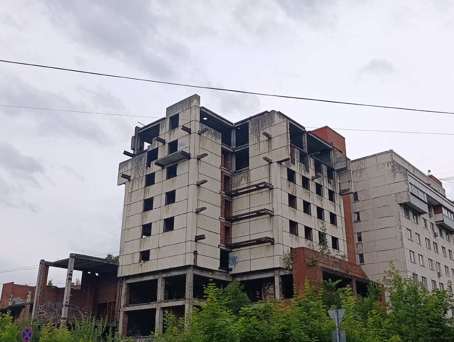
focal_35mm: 37
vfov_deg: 38.8
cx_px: 227
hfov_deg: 50.1
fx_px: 486
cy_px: 171
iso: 50
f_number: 1.7
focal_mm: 6.11
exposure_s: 1/329
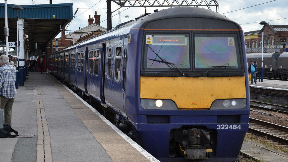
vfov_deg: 13.2
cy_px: 81
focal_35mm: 92
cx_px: 145
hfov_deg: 23.2
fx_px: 703
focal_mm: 58
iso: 450
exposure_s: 1/1000
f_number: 5
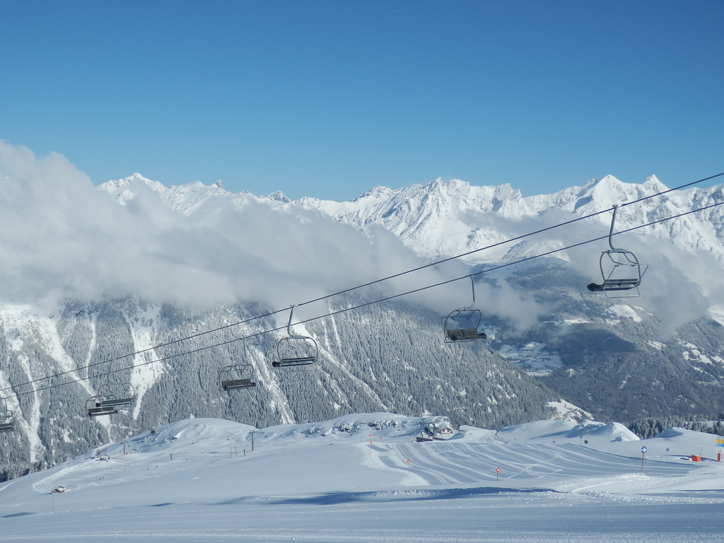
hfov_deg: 42.1
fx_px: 941
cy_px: 272
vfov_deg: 32.2
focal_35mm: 45
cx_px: 362
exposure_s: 1/250
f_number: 10.8
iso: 80
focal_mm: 8
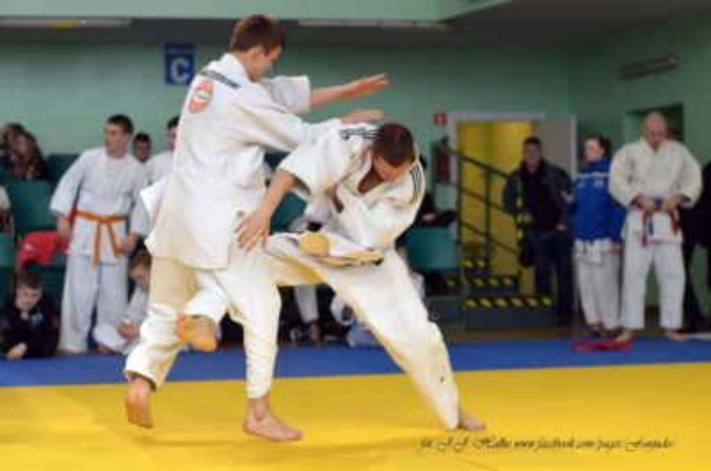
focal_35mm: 75
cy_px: 236
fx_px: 1478
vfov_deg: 18.1
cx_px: 356
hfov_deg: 27.0
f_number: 2.5
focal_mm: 50
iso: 1000
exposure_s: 1/1250
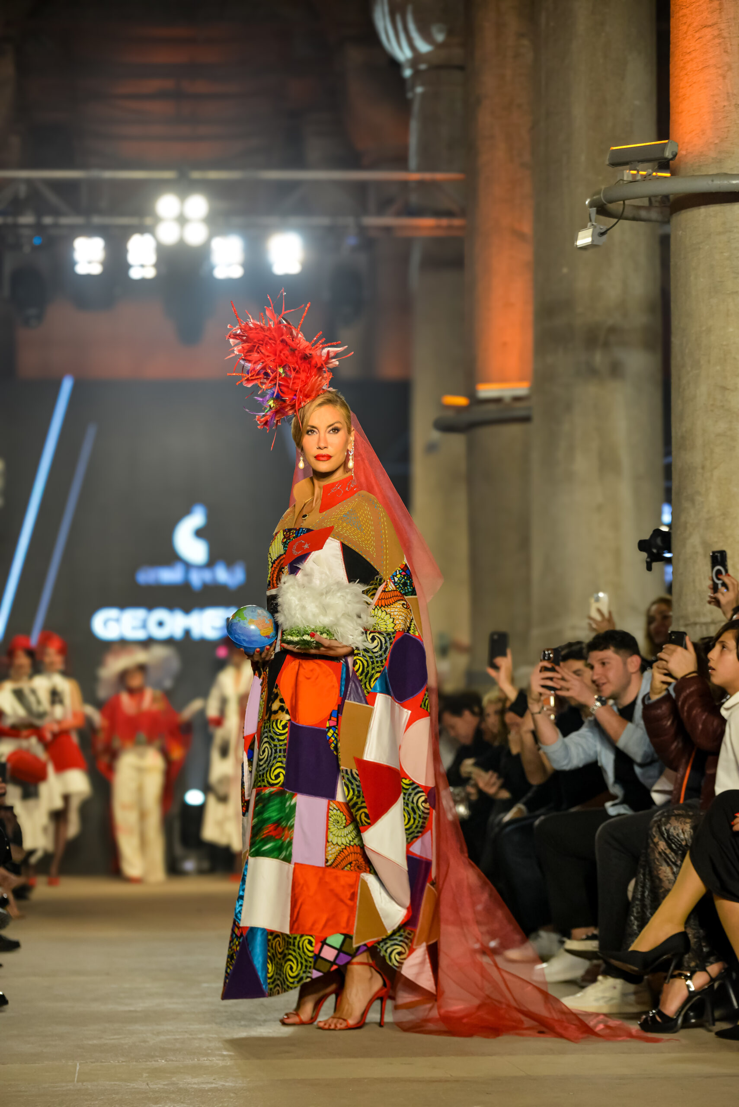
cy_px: 554
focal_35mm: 105
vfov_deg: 19.4
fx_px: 3230
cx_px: 370
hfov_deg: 13.1
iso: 2500
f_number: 4.5
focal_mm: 105
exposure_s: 1/500
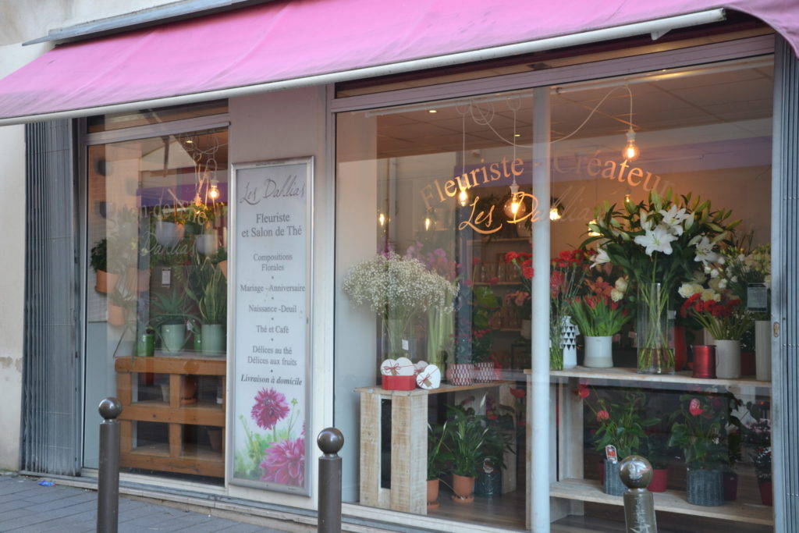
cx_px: 400
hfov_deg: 43.6
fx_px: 999
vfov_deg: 29.9
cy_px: 266
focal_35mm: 45
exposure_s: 1/100
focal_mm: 30
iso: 400
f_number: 5
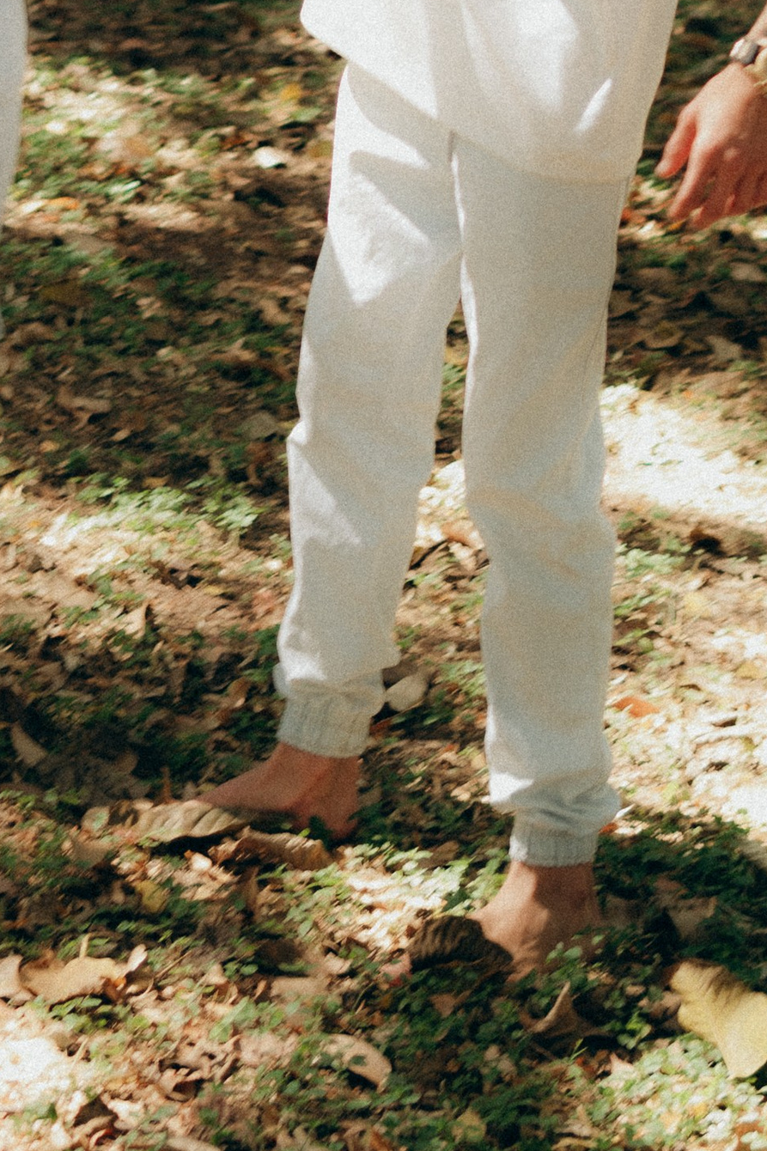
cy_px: -405
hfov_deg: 10.6
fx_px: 4123
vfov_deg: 15.1
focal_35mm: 129
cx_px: 423
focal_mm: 30
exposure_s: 1/125
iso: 100
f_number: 2.2
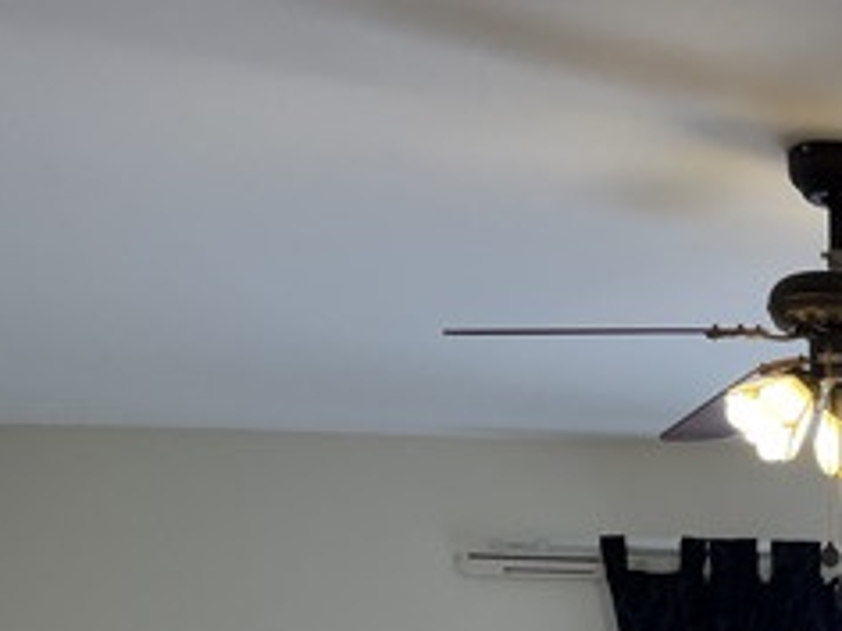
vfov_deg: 15.2
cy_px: 1012
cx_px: 1349
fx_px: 2141
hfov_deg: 18.9
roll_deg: -0.3
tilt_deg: -3.0
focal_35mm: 88
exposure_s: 1/100
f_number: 1.6
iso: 64
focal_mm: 5.1
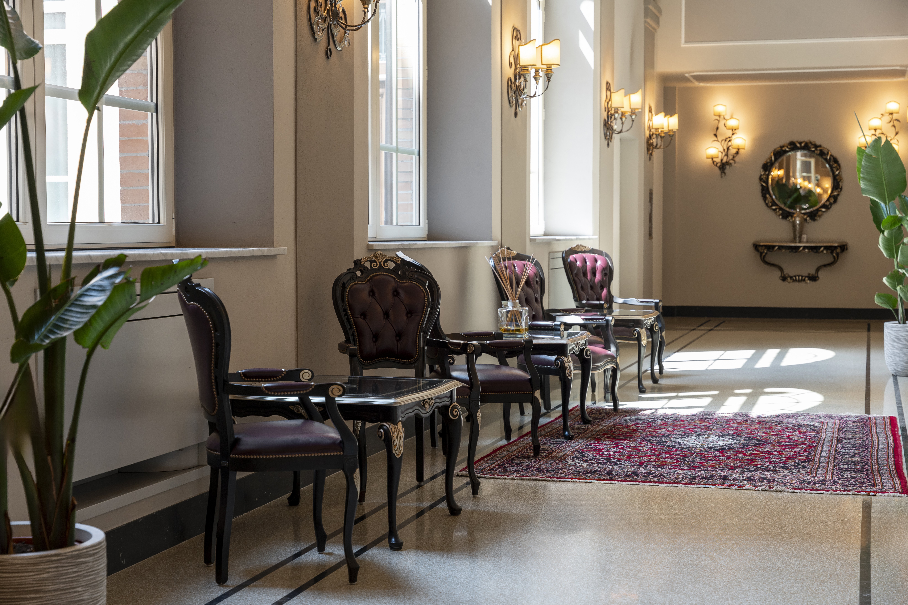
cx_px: 454
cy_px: 302
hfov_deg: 33.2
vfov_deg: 22.5
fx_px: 1524
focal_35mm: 60
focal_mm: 60.4
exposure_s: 1/50
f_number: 5
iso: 500
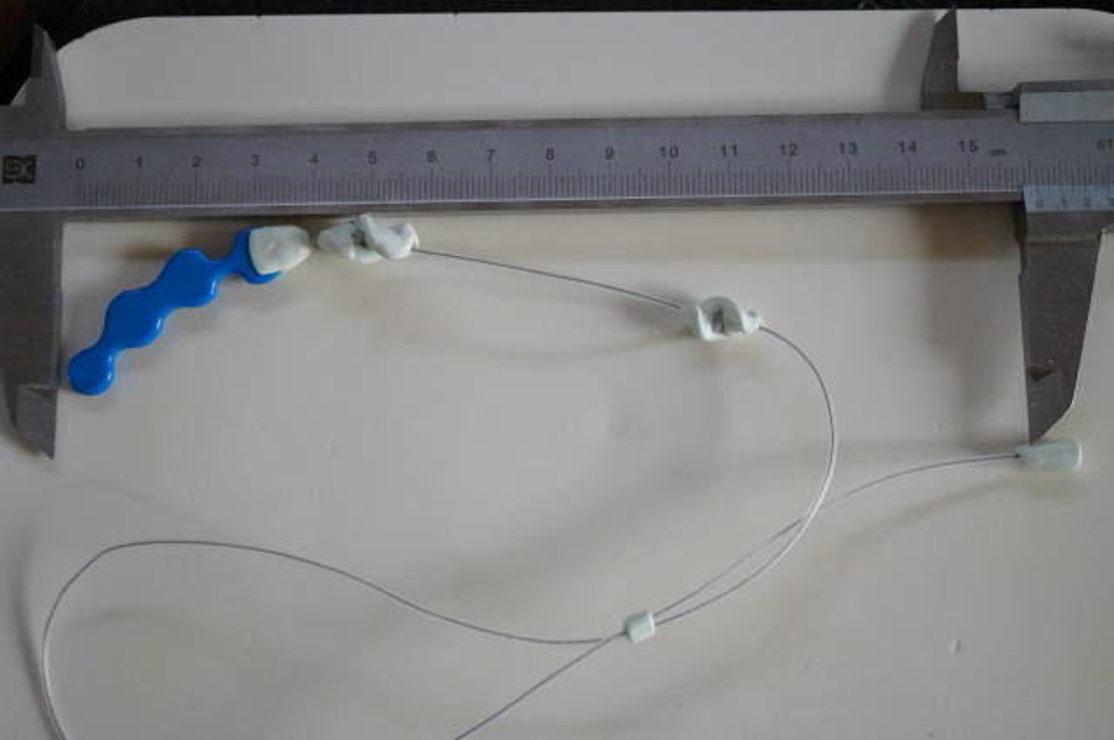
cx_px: 557
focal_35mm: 45
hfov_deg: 43.7
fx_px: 1391
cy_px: 370
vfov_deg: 29.8
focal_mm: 30
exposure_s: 1/160
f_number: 4
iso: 2500
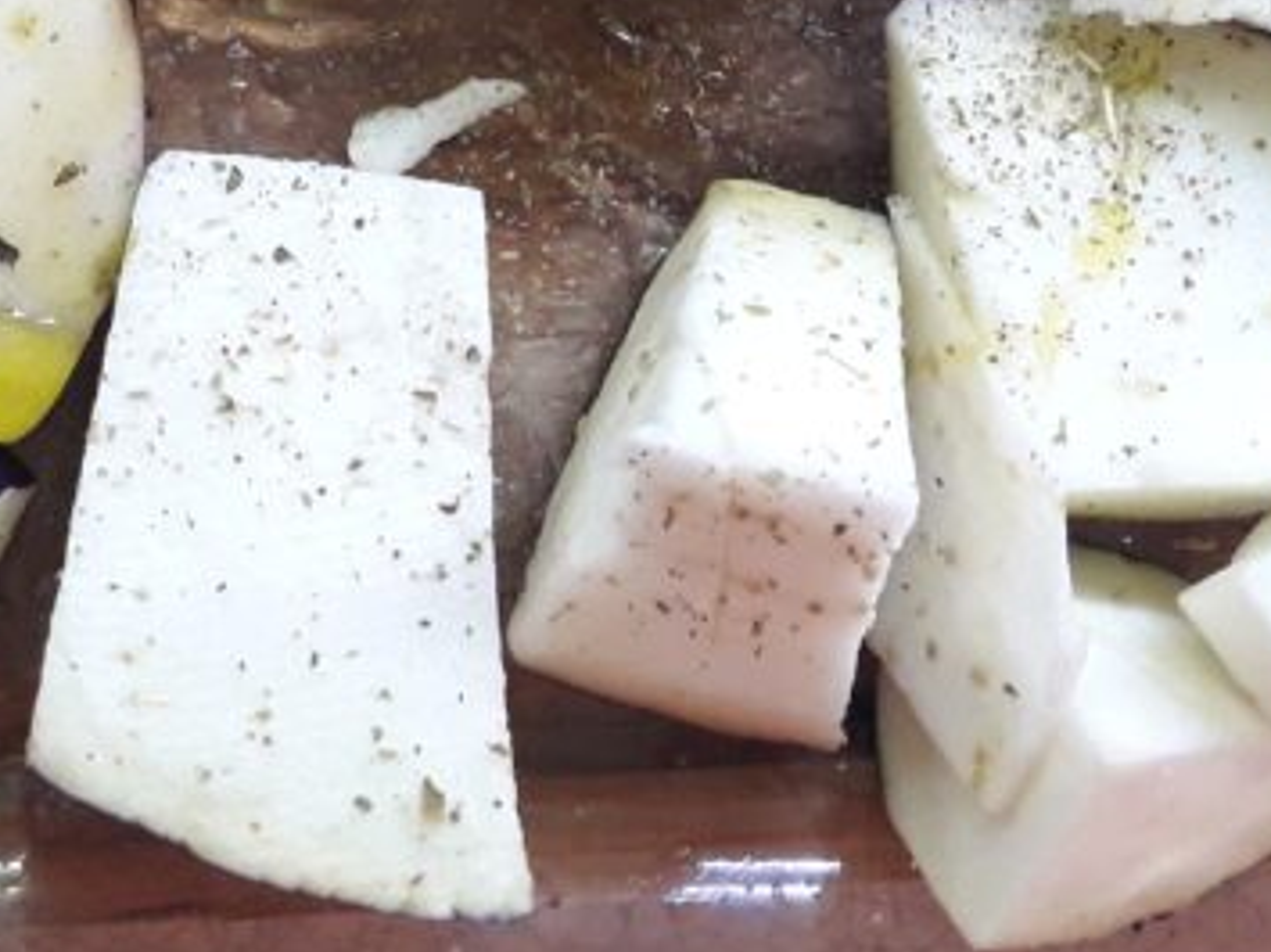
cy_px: -241
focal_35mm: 76
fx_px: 2789
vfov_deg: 18.2
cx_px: -118
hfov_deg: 24.1
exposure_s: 1/33
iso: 125
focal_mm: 3.7
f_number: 1.9
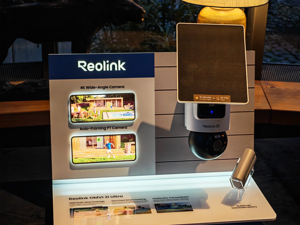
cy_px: 112
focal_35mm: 72
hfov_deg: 27.0
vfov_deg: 20.4
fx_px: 624
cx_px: 150
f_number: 2.6
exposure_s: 1/100
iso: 1250
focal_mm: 15.38
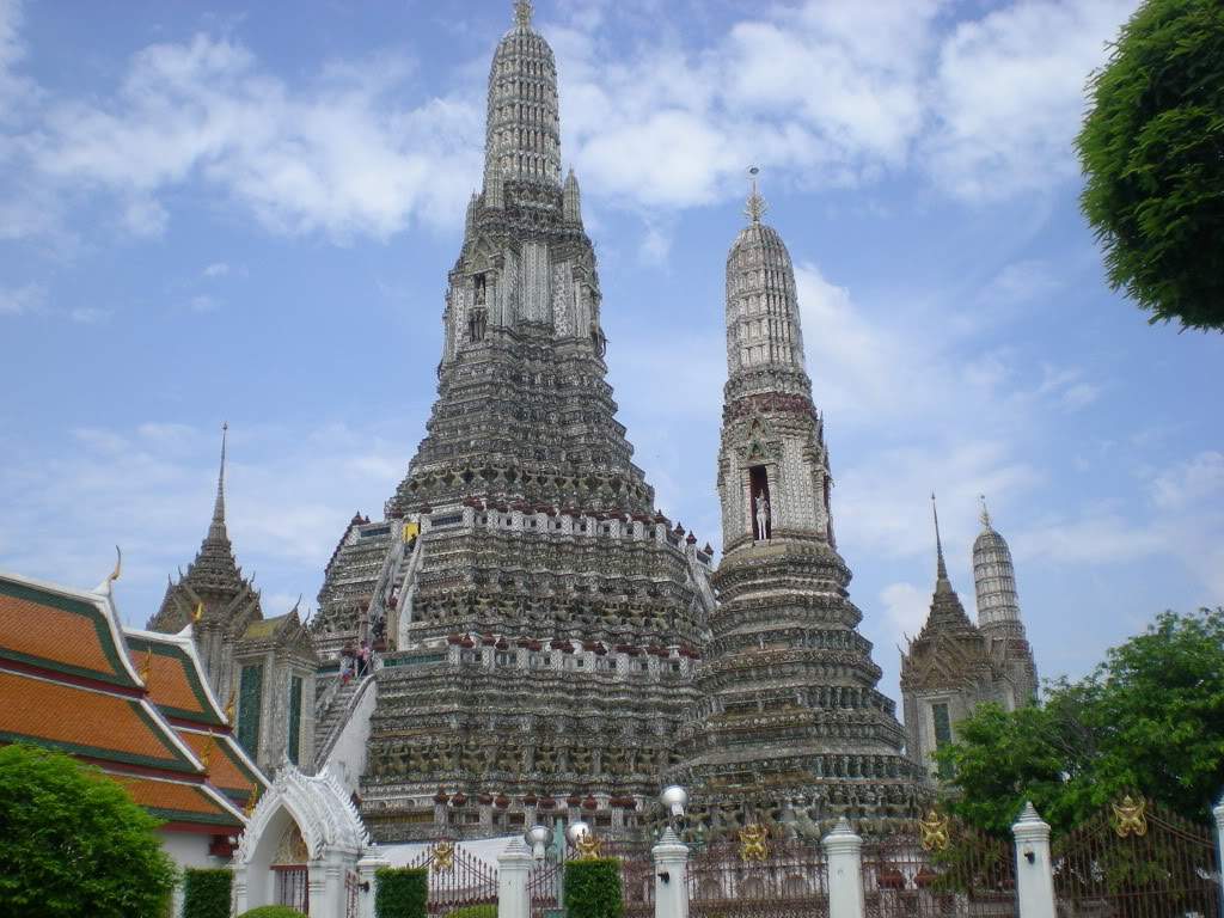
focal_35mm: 38
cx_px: 612
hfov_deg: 49.0
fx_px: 1344
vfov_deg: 37.7
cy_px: 459
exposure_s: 1/427
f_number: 4.6
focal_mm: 6.3
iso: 50
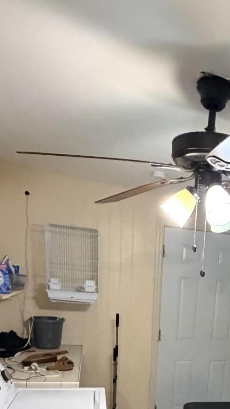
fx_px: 380
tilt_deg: -12.7
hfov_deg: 31.8
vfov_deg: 50.5
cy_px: 365
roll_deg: -6.2
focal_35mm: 35
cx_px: 215
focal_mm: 2.22
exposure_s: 1/60
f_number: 2.2
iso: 800
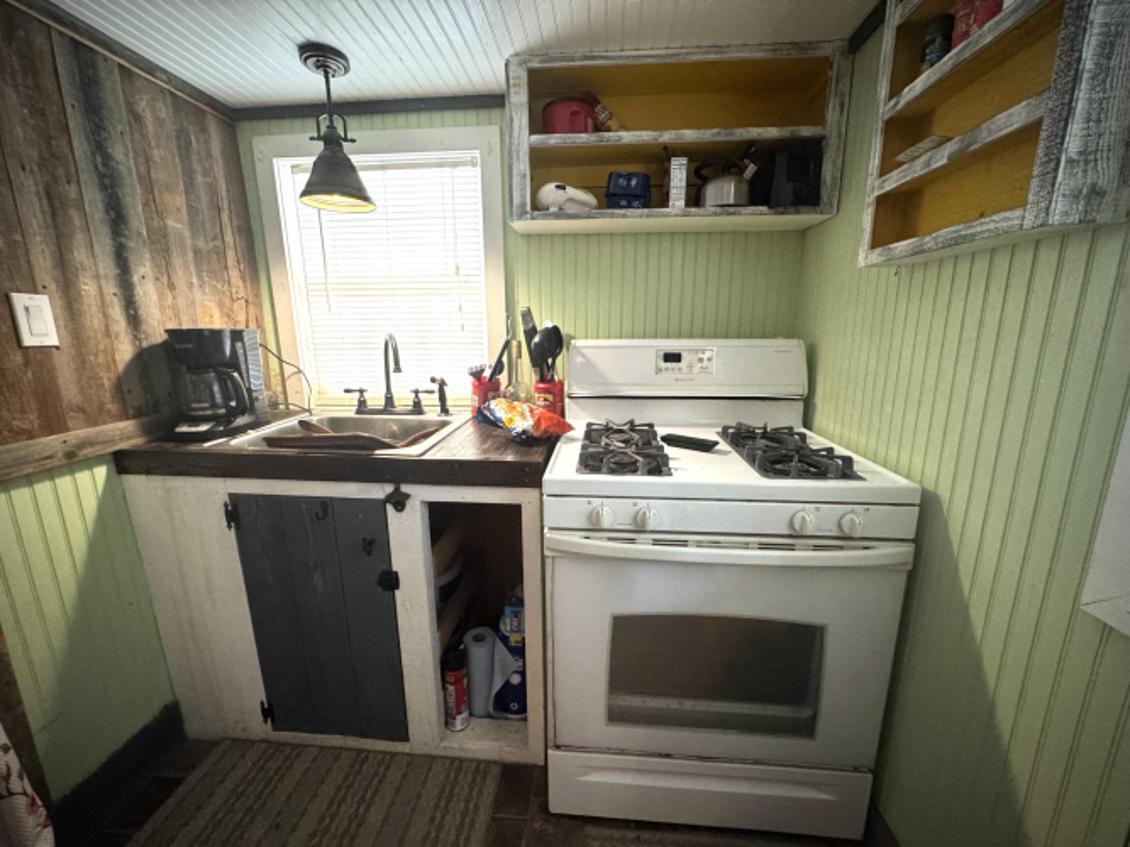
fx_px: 457
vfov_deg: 85.7
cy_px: 424
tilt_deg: -12.3
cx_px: 565
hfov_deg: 102.1
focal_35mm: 14
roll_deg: +1.2
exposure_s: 1/60
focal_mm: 2.22
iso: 500
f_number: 2.2
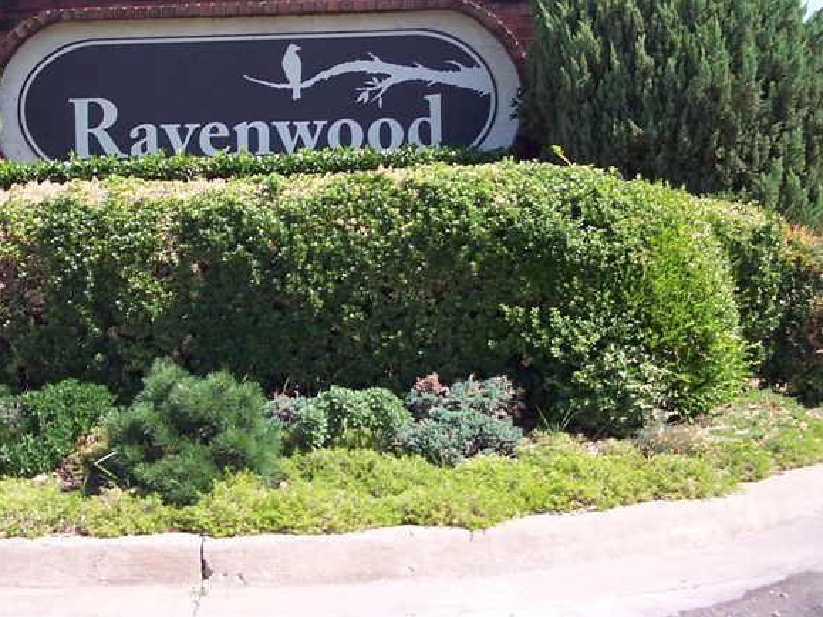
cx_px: 257
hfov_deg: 27.9
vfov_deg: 21.0
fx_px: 1640
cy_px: 109
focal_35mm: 69
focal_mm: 8
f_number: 3.4
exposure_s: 1/500
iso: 100
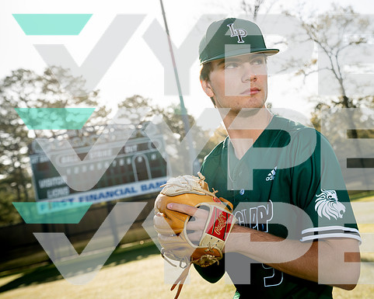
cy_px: 150
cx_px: 212
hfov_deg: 31.4
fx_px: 664
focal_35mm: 60
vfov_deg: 25.4
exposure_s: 1/250
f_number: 5.6
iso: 100
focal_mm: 53
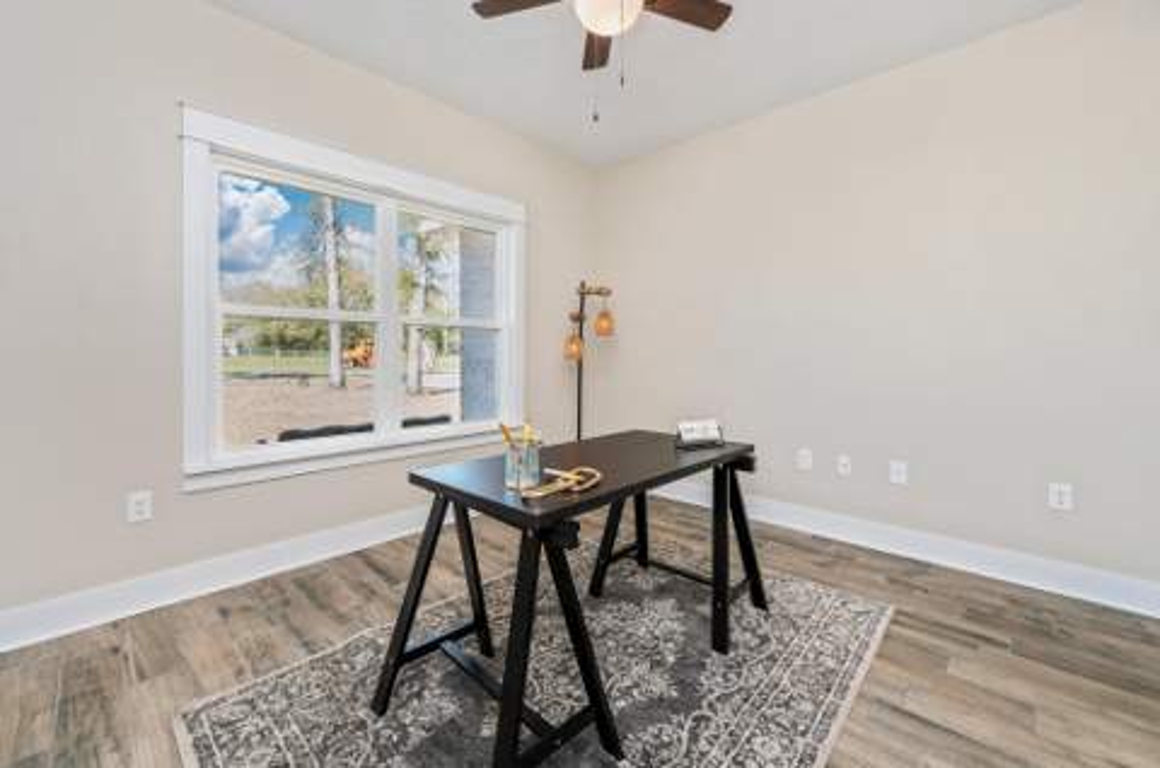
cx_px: 580
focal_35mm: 14
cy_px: 384
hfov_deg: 104.4
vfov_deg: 81.0
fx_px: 450
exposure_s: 1/30
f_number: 9
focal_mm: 14
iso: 500
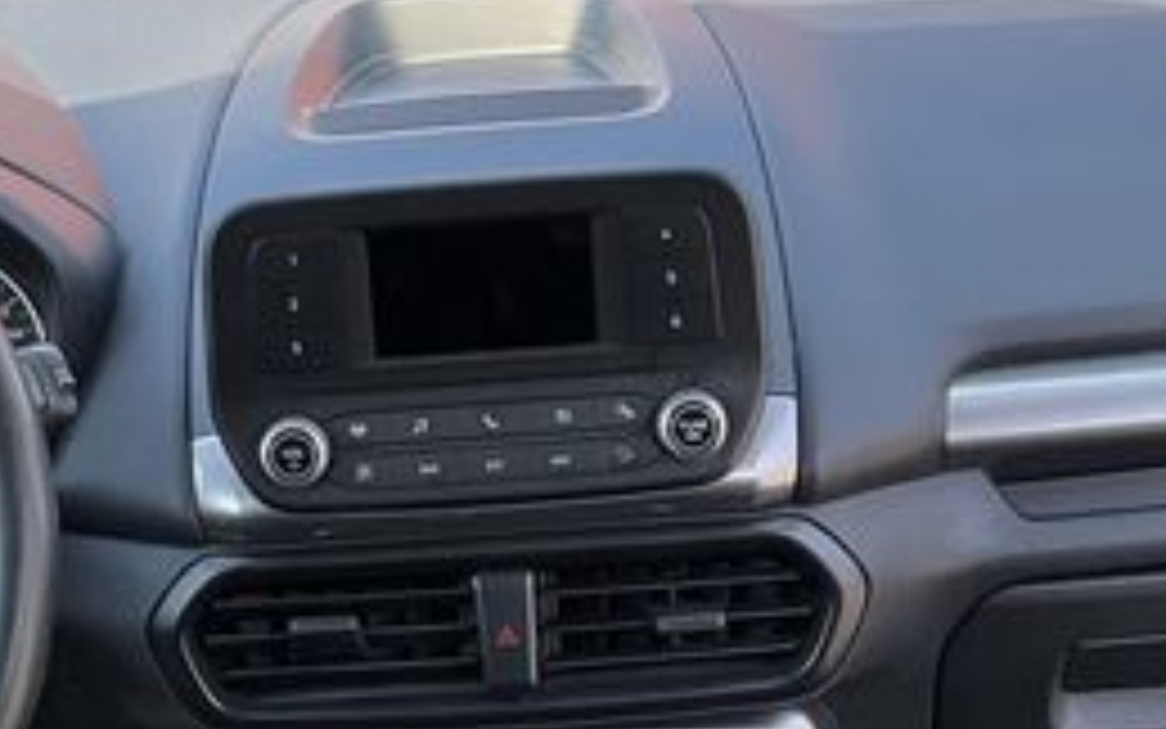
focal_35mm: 95
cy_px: 680
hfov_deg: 21.8
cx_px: 477
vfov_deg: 13.6
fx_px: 3019
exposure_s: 1/122
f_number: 1.8
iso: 25
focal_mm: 3
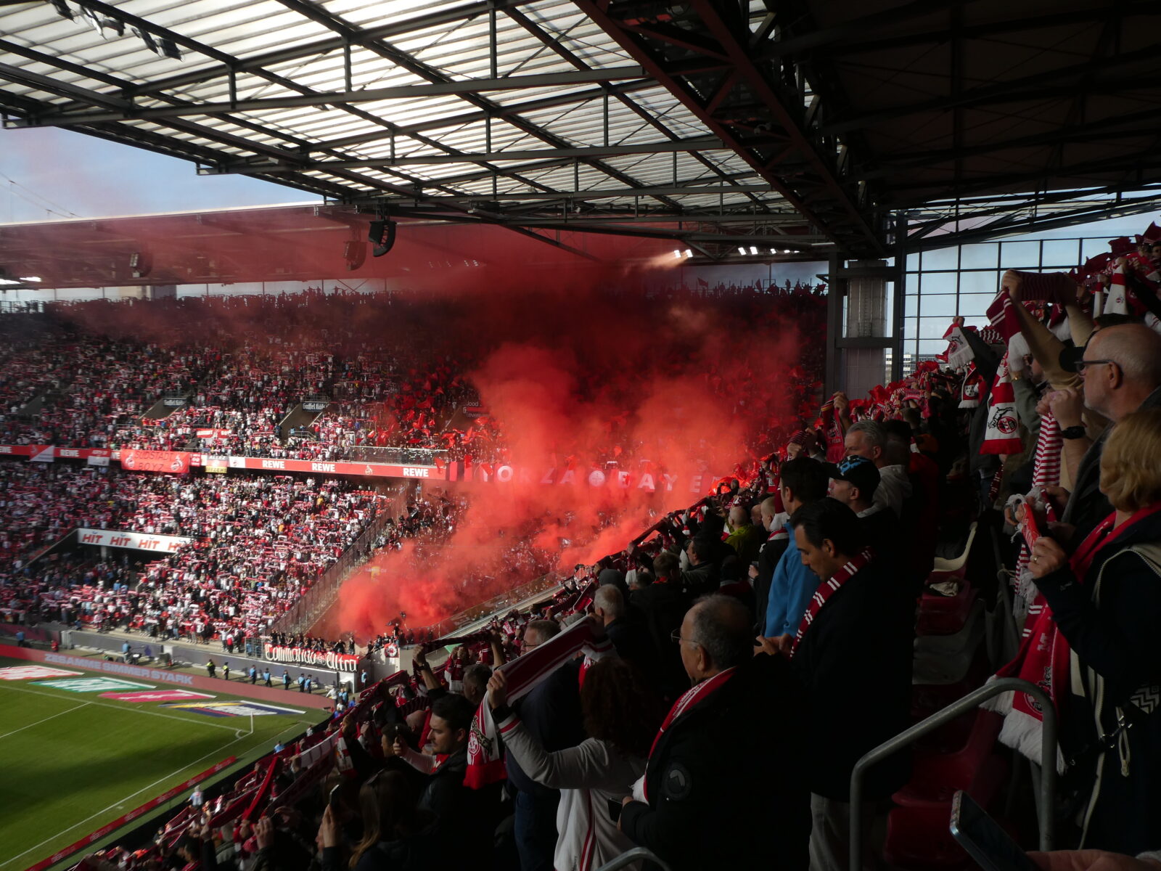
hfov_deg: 67.3
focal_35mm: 26
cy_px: 436
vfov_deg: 53.1
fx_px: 872
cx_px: 580
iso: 80
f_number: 3.4
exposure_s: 1/500
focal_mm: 4.7
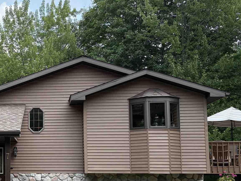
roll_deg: +0.8
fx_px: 480
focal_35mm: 69
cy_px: 122
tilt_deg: +6.4
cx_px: -10
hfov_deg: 26.4
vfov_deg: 21.2
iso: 64
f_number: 1.6
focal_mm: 5.96
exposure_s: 1/1901
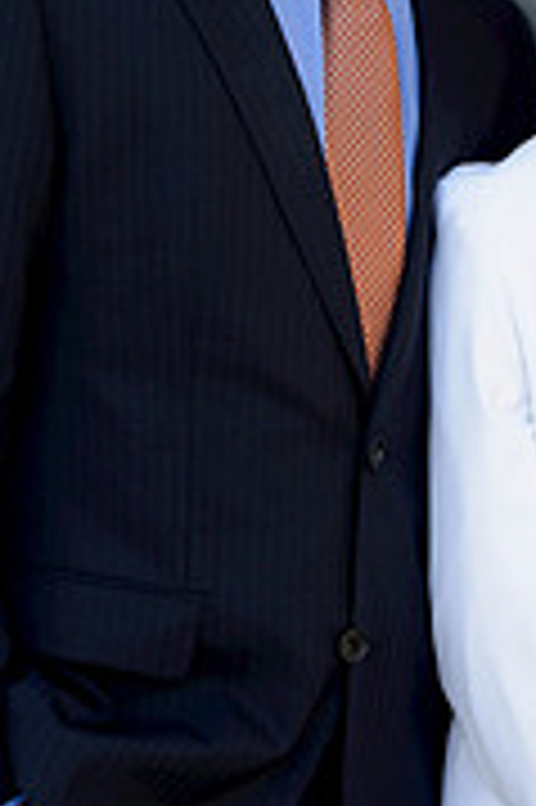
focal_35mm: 156
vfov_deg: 13.1
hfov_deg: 8.8
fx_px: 3490
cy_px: 135
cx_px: 468
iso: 200
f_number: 5
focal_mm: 62
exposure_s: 1/160
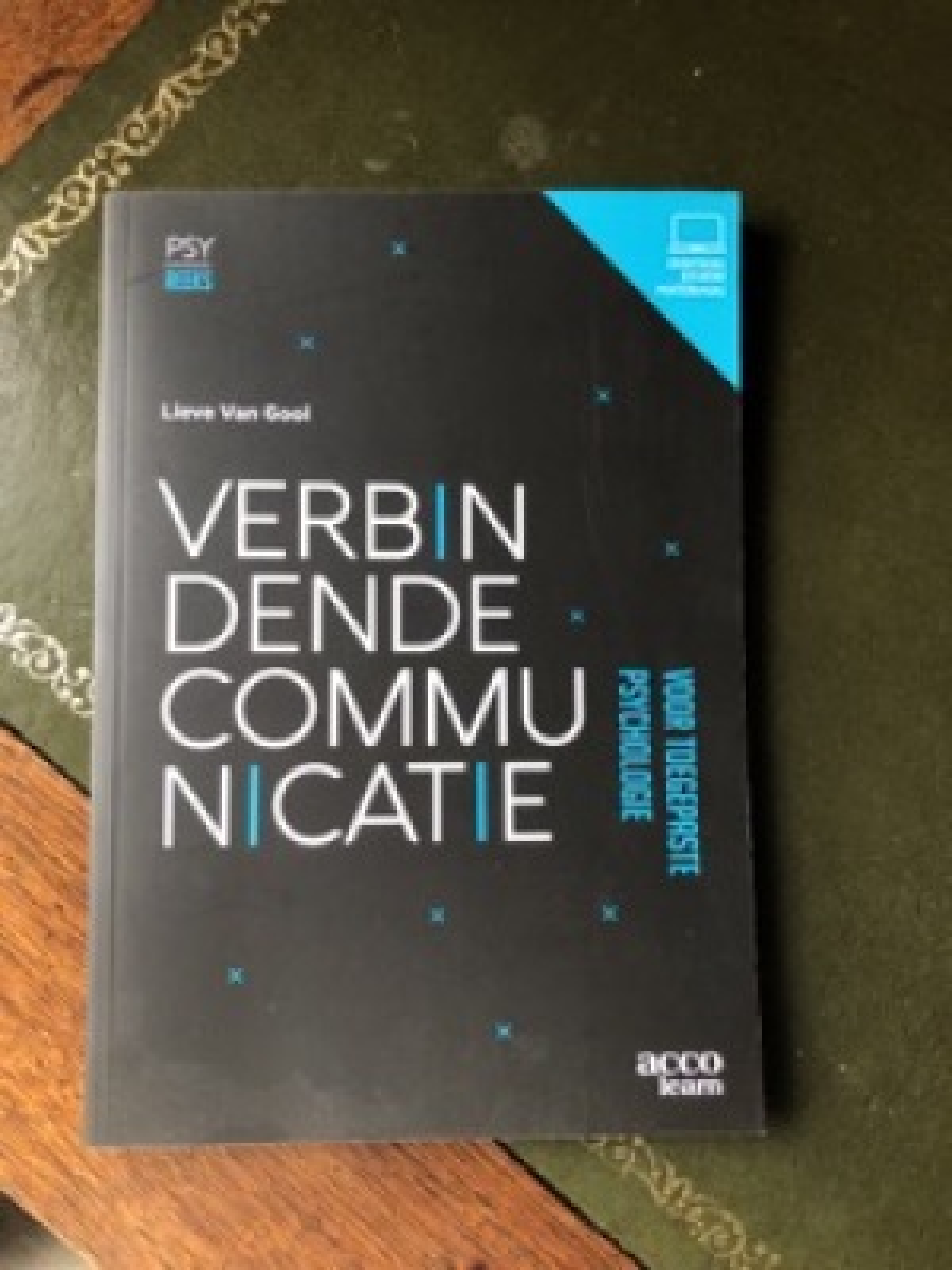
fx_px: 1027
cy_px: 635
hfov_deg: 49.7
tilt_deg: -83.1
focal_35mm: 28
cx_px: 476
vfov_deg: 63.4
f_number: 1.8
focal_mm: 3.99
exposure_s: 1/30
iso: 32
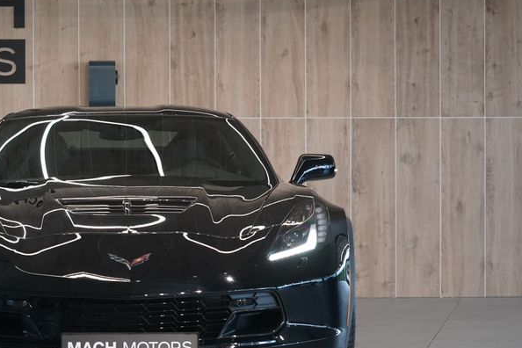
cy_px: 176
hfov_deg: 17.1
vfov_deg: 11.5
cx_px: 135
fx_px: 1725
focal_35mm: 119
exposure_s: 1/160
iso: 4000
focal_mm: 69
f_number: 5.6
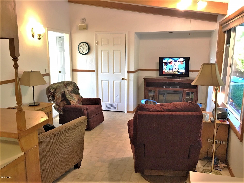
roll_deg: -0.4
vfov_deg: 48.2
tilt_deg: -8.5
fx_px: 204
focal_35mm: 29
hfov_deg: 61.7
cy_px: 92
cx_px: 122
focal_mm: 4.15
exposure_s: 1/15
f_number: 2.2
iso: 80
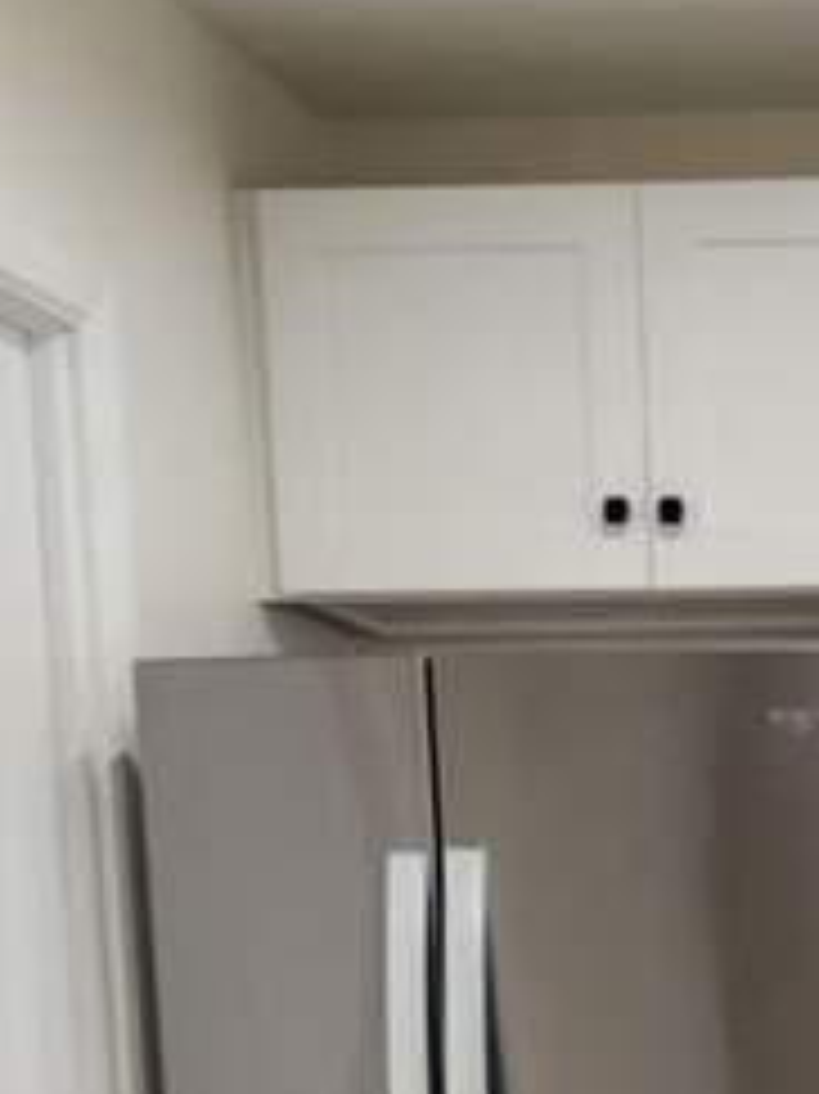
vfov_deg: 17.2
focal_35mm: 101
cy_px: 1724
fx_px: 3189
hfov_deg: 13.6
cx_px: 1292
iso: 160
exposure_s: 1/120
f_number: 1.8
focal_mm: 6.4
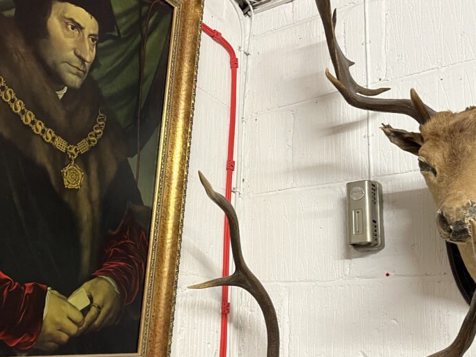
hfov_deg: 47.8
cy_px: 215
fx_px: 536
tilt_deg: +13.4
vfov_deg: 36.7
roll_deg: -1.4
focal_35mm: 39
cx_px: 254
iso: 400
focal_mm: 5.1
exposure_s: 1/50
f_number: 1.6
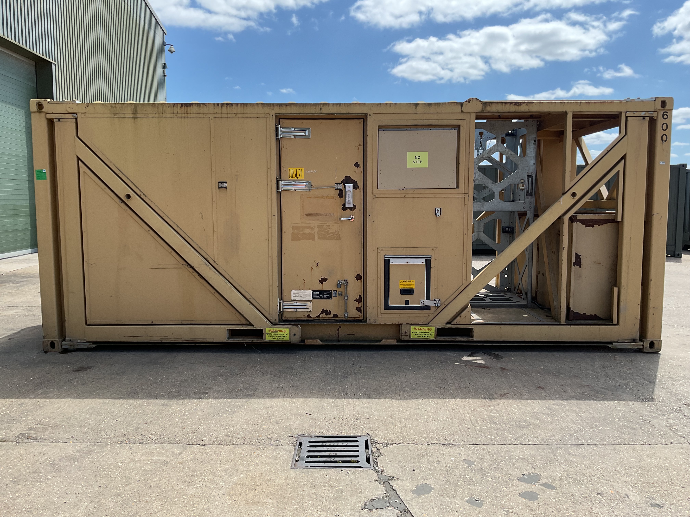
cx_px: 345
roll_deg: +0.3
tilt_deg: -5.5
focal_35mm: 29
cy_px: 258
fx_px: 578
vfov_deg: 48.2
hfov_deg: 61.7
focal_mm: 3
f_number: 1.8
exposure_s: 1/1144
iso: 16
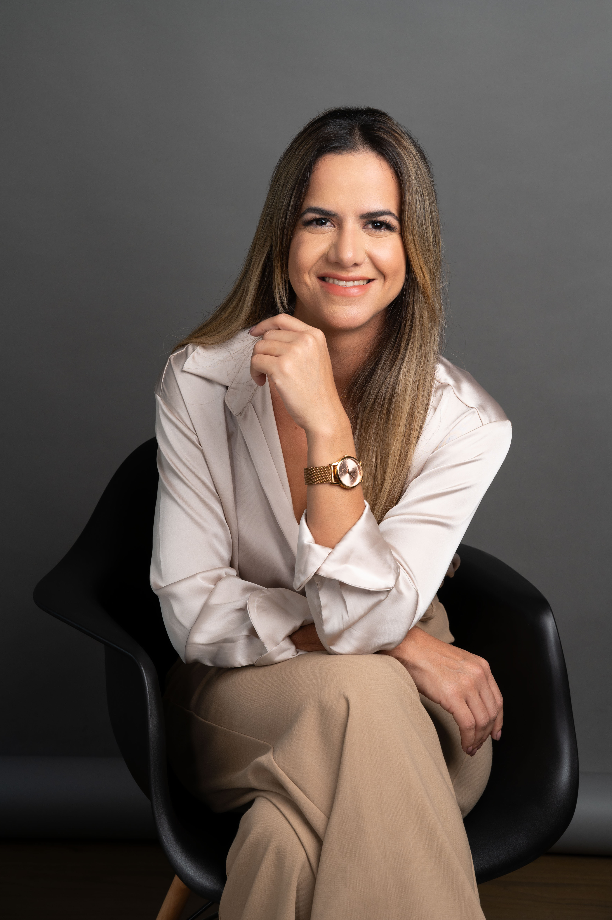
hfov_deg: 18.2
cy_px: 460
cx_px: 306
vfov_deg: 27.0
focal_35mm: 75
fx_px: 1915
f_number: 9
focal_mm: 75
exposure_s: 1/125
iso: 400
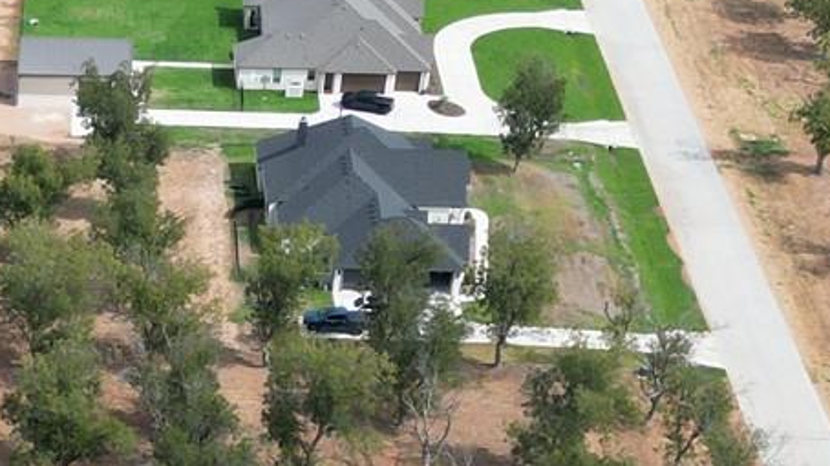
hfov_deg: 17.1
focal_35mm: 118
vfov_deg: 9.9
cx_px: -254
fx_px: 2596
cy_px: 733
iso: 130
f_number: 1.7
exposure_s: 1/3000
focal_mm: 6.72
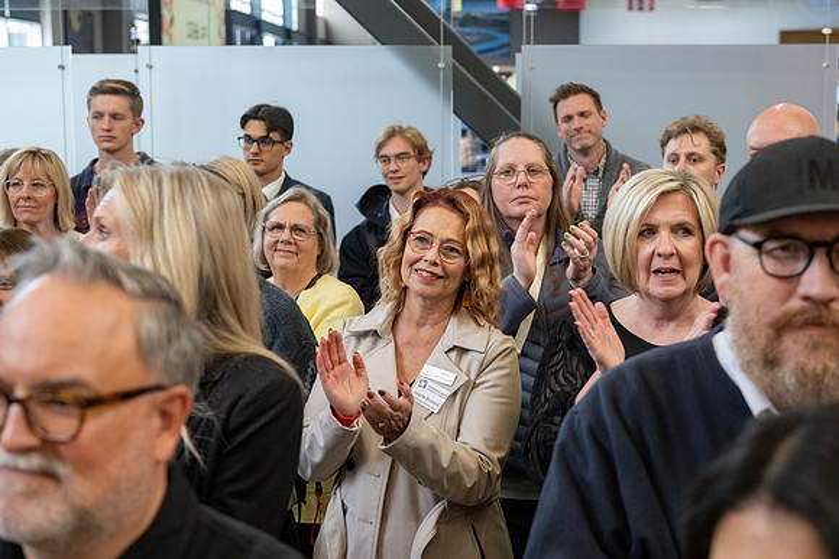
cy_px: 282
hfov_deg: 35.7
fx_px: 1301
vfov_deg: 24.3
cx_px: 447
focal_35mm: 56
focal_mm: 50
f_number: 4
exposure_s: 1/320
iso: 2500
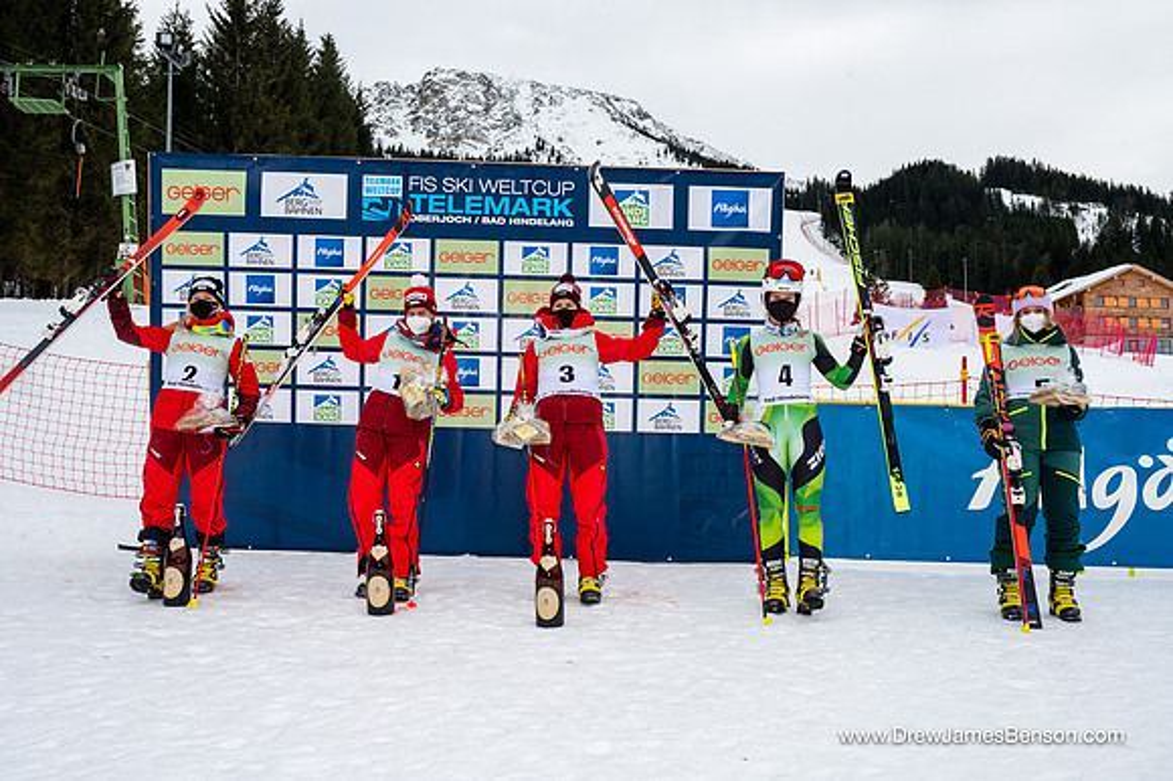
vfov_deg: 38.3
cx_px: 586
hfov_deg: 55.1
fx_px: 1123
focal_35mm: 34
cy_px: 390
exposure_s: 1/200
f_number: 14
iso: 320
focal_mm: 34.5
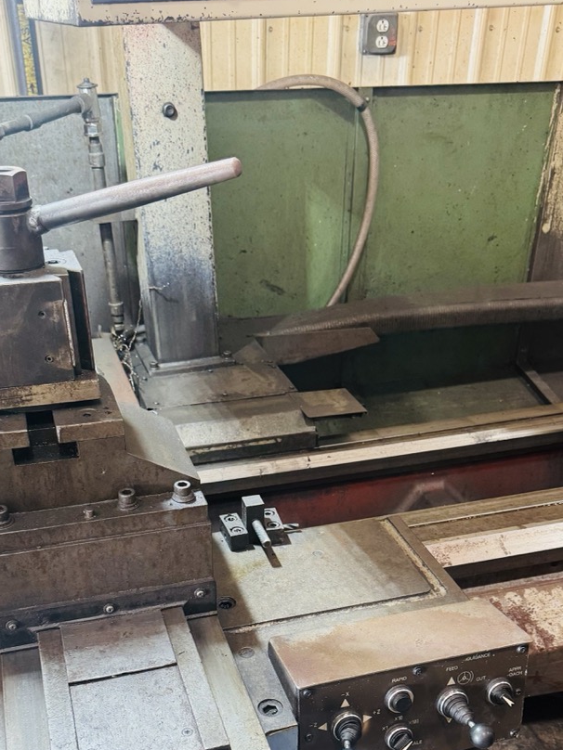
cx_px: 252
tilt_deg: -34.1
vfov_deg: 47.4
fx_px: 824
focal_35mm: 38
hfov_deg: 37.7
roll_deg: +0.1
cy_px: 550
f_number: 1.78
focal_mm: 6.76
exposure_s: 1/120
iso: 200
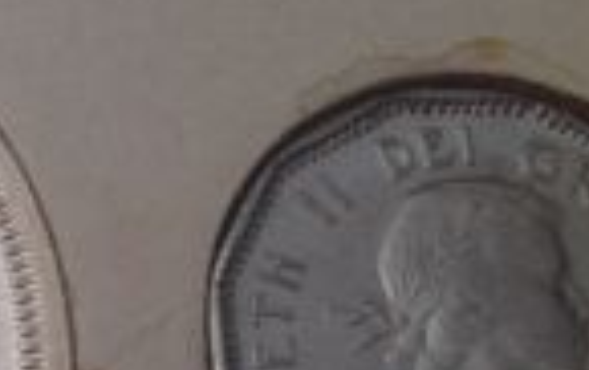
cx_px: -483
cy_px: 492
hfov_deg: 12.4
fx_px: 2459
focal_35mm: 153
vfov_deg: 8.5
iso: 64
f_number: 2.4
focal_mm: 4.28
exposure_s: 1/24
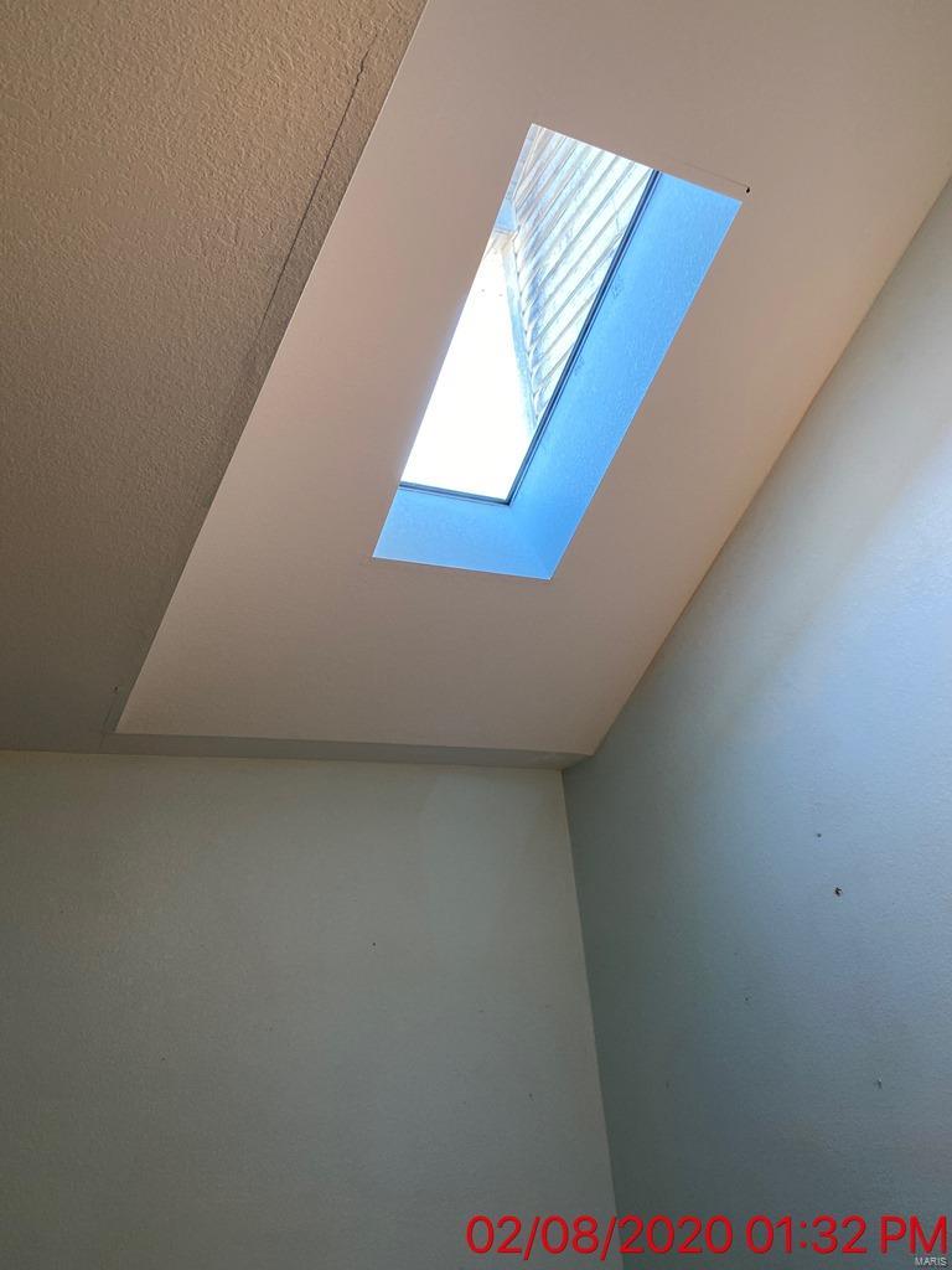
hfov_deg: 53.1
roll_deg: +5.3
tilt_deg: +22.6
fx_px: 953
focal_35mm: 26
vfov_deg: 67.3
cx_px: 476
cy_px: 635
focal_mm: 4.25
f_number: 1.8
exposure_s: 1/120
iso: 125
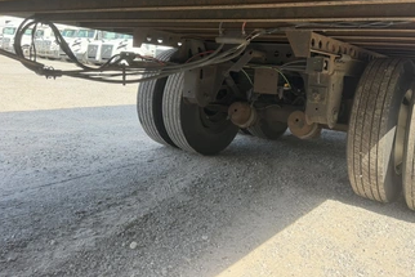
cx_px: 241
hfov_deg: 59.9
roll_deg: -6.9
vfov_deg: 41.8
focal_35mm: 31
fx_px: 358
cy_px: 91
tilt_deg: -4.4
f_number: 1.78
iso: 100
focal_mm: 6.76
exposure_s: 1/1091
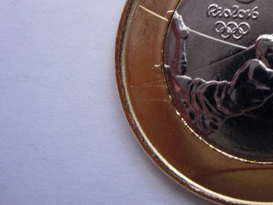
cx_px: 268
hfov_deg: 24.9
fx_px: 592
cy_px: 53
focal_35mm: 75
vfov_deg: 19.5
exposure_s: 1/32
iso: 125
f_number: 2.8
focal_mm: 7.8
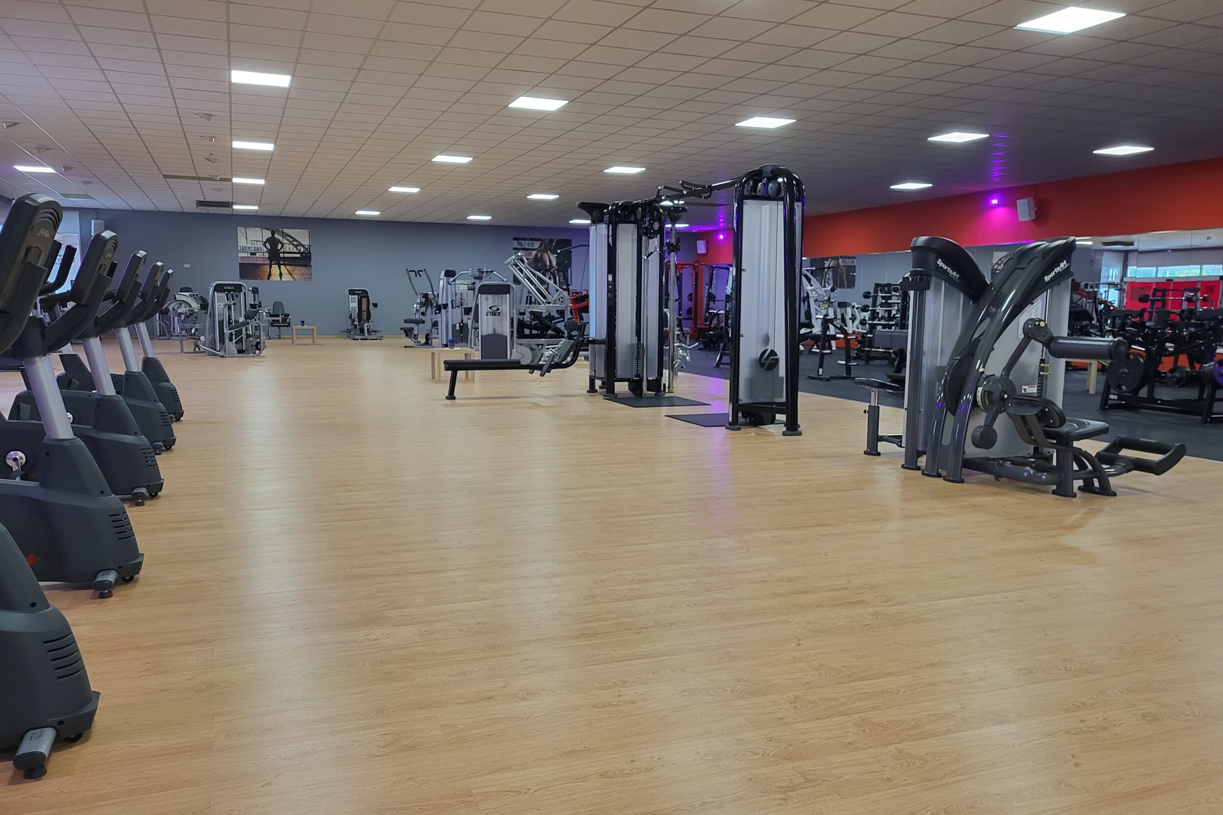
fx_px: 951
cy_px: 433
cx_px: 616
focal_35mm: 28
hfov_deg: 65.5
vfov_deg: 46.4
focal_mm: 5.4
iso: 320
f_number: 1.8
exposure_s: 1/100
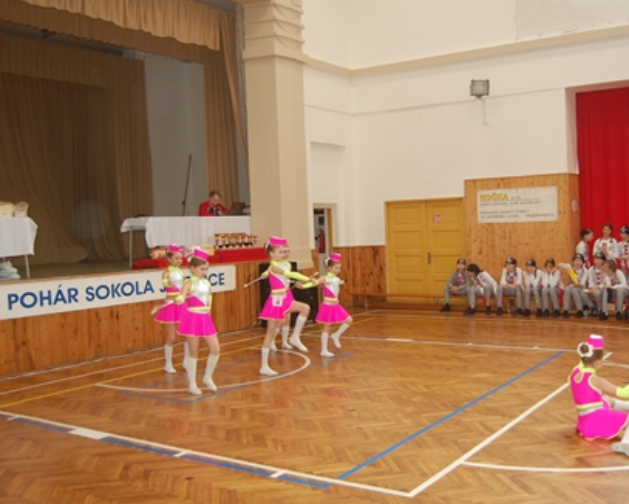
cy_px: 254
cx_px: 374
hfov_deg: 47.7
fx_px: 708
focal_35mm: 38
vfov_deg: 39.2
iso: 400
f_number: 3.8
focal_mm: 22
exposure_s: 1/60
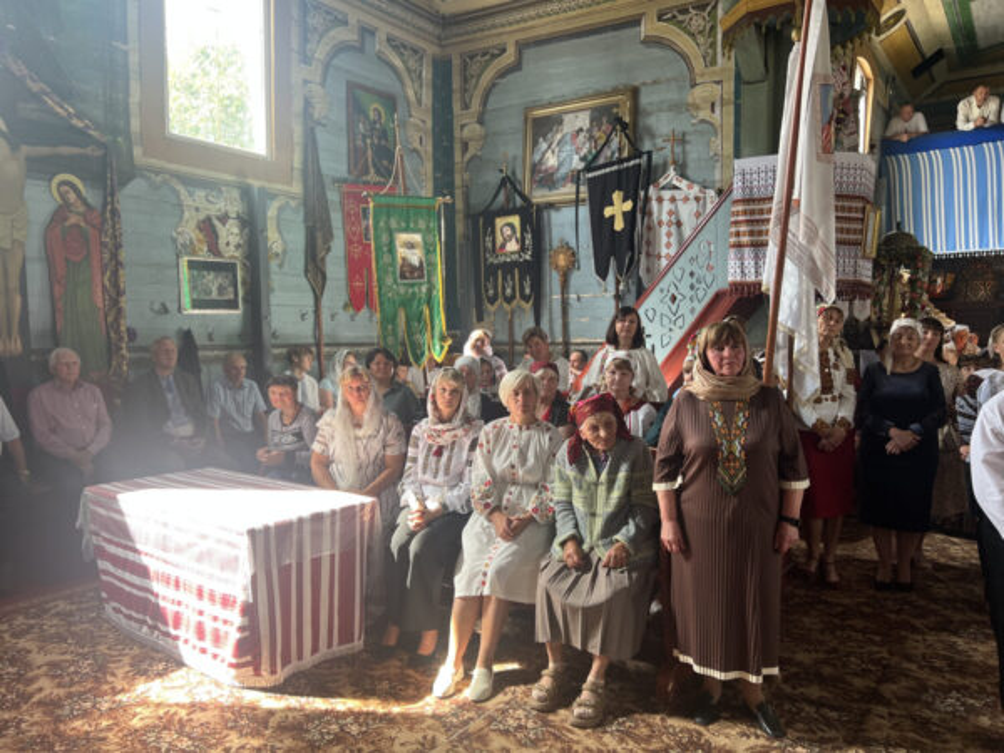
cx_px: 502
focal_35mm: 26
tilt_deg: -4.2
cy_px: 376
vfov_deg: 53.1
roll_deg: +0.7
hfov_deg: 67.3
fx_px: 754
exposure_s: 1/121
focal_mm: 5.7
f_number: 1.5
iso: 80
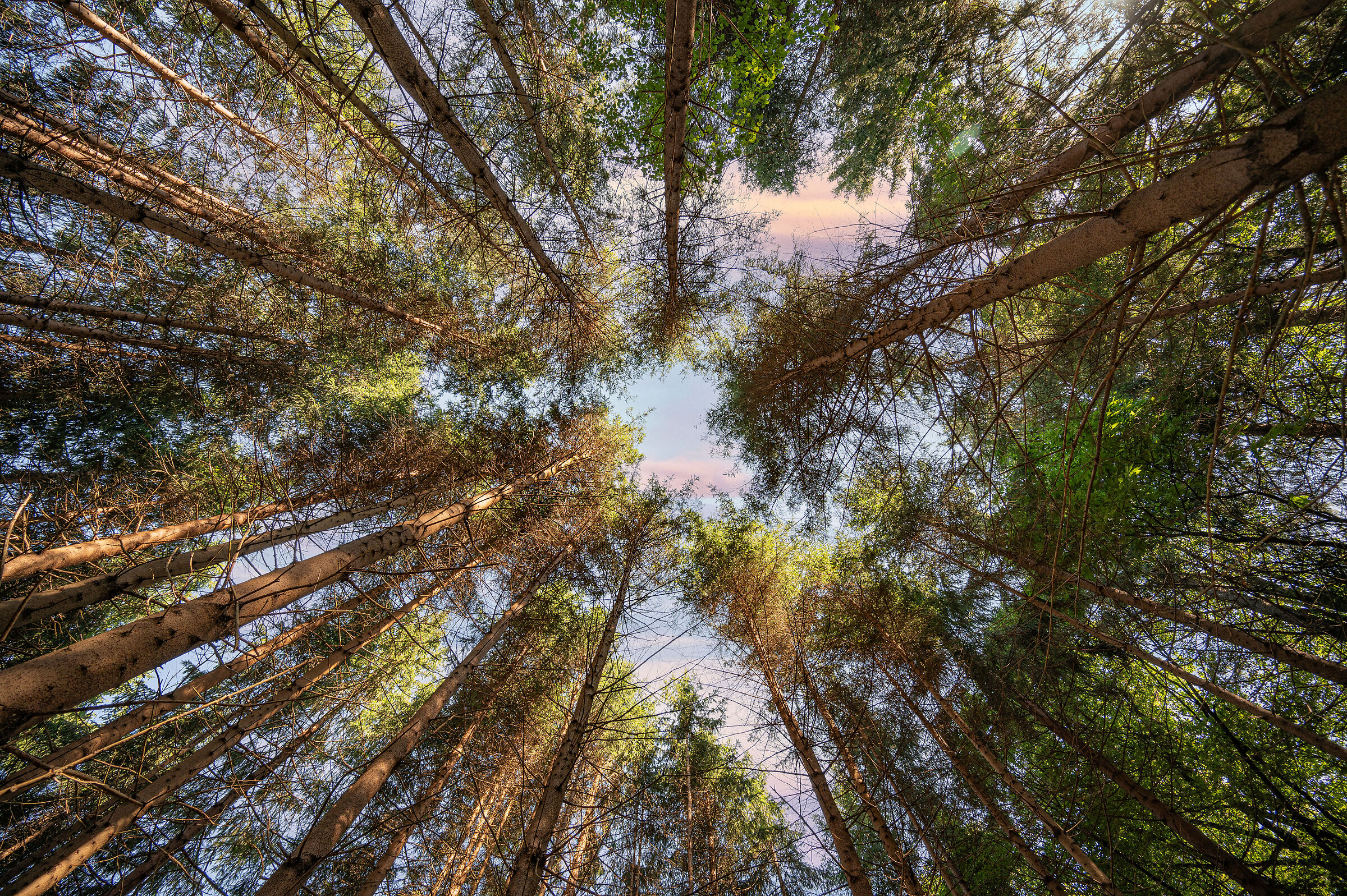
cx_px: 674
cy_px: 448
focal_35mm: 14
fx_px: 523
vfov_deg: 81.1
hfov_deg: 104.3
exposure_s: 1/160
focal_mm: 14
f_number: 4
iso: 100
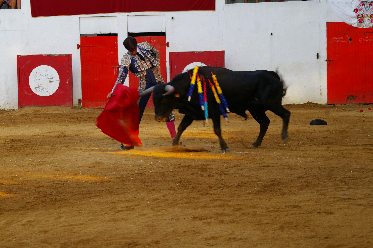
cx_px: 186
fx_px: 1444
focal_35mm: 140
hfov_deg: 14.7
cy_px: 124
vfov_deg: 9.8
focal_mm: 93
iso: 400
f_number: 6.7
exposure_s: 1/125
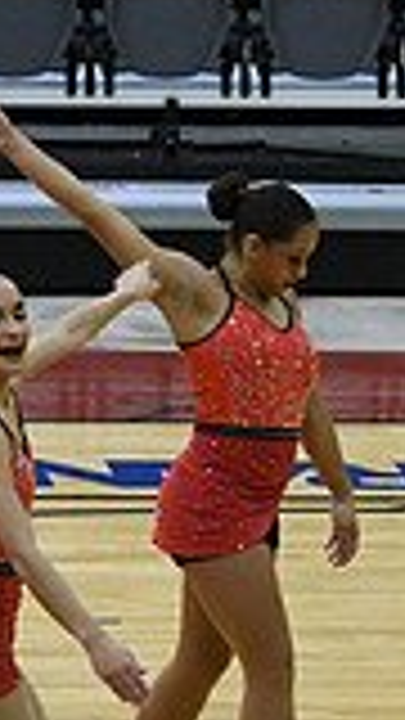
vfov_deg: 5.1
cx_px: -837
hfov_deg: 2.8
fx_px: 8114
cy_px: 452
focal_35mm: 425
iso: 5000
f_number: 4
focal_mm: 75
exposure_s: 1/500
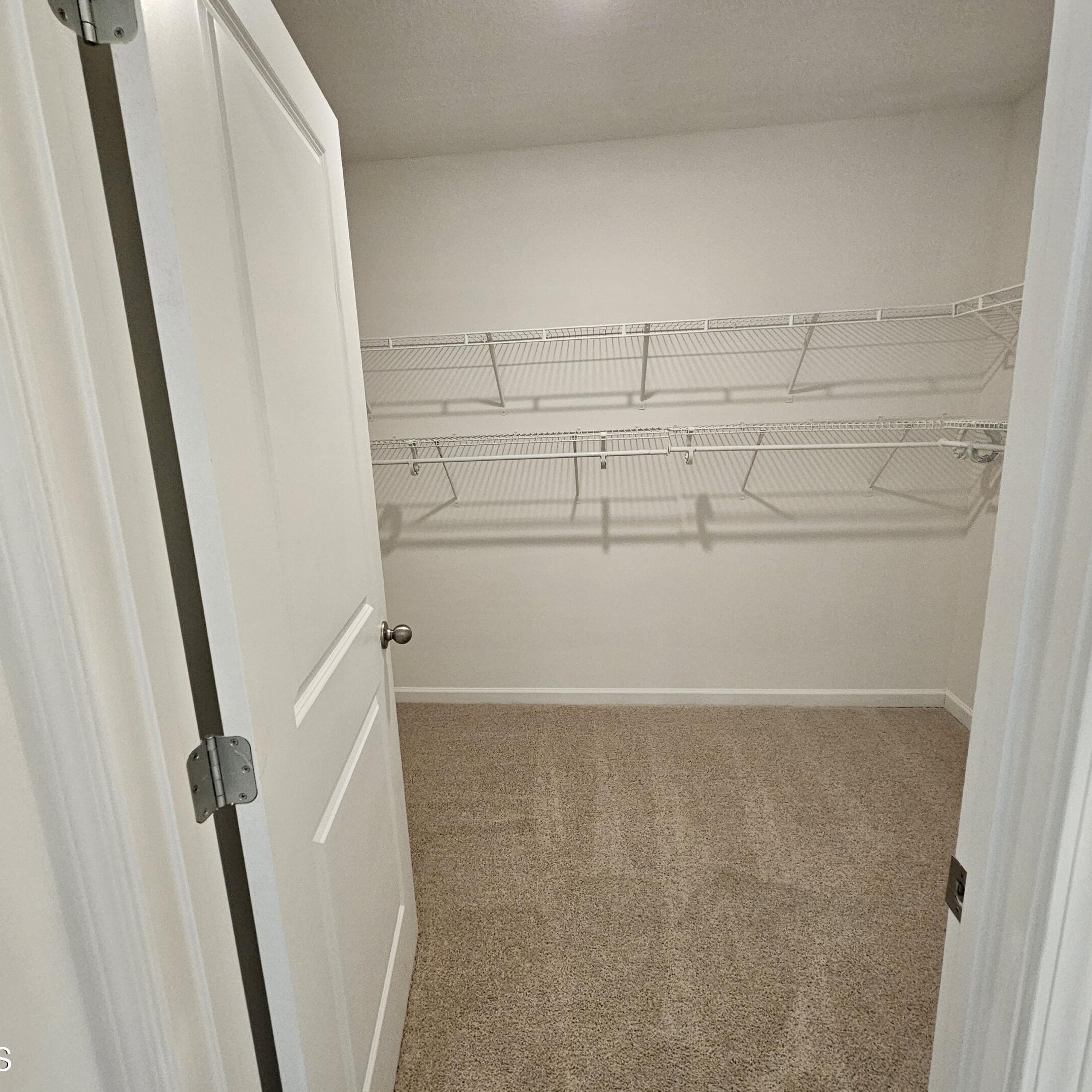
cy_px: 541
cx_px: 531
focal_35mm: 16
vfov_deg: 87.4
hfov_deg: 87.4
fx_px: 571
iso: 200
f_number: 2.2
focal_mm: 2.2
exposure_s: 1/60
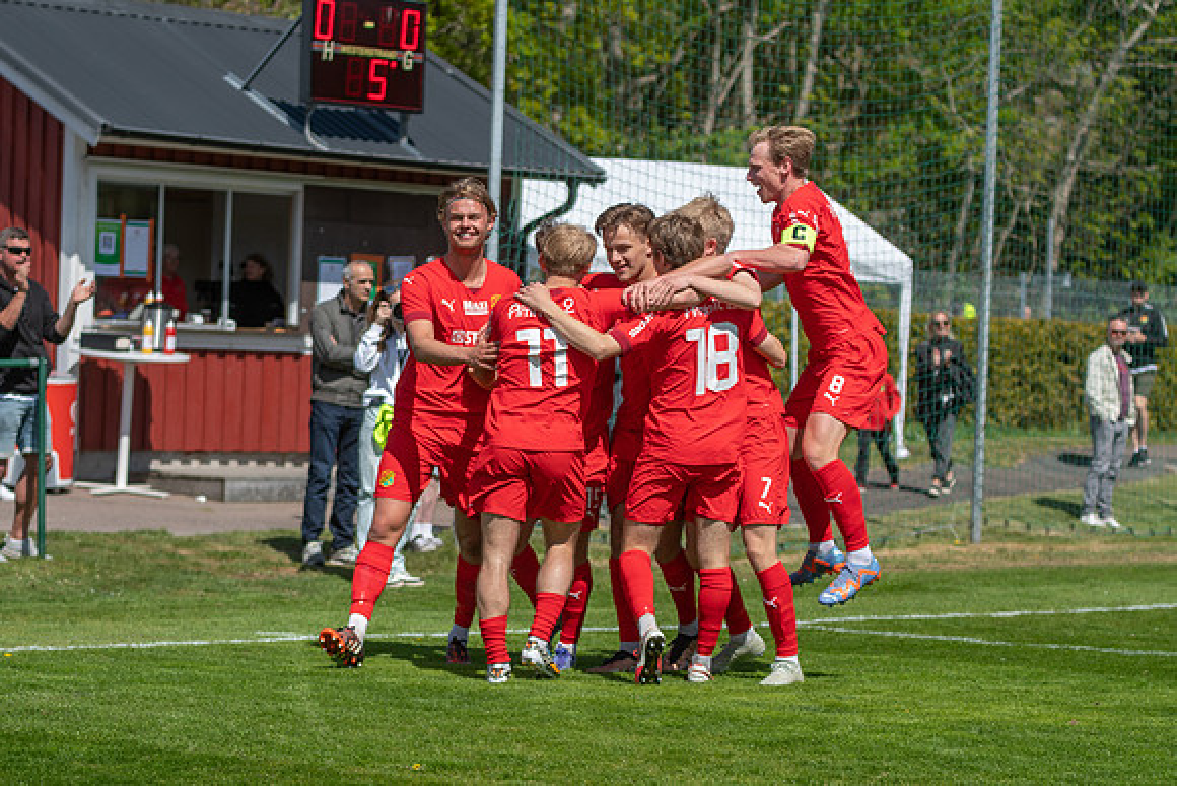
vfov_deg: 11.7
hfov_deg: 17.5
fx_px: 3826
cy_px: 393
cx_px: 588
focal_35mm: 117
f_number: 3.2
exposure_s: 1/1600
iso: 100
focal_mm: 78
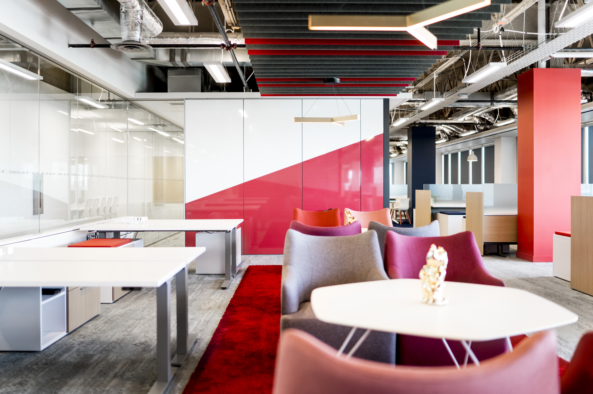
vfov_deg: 37.8
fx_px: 576
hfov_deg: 54.5
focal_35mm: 35
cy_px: 197
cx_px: 296
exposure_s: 1/250
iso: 1250
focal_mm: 35
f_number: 1.4
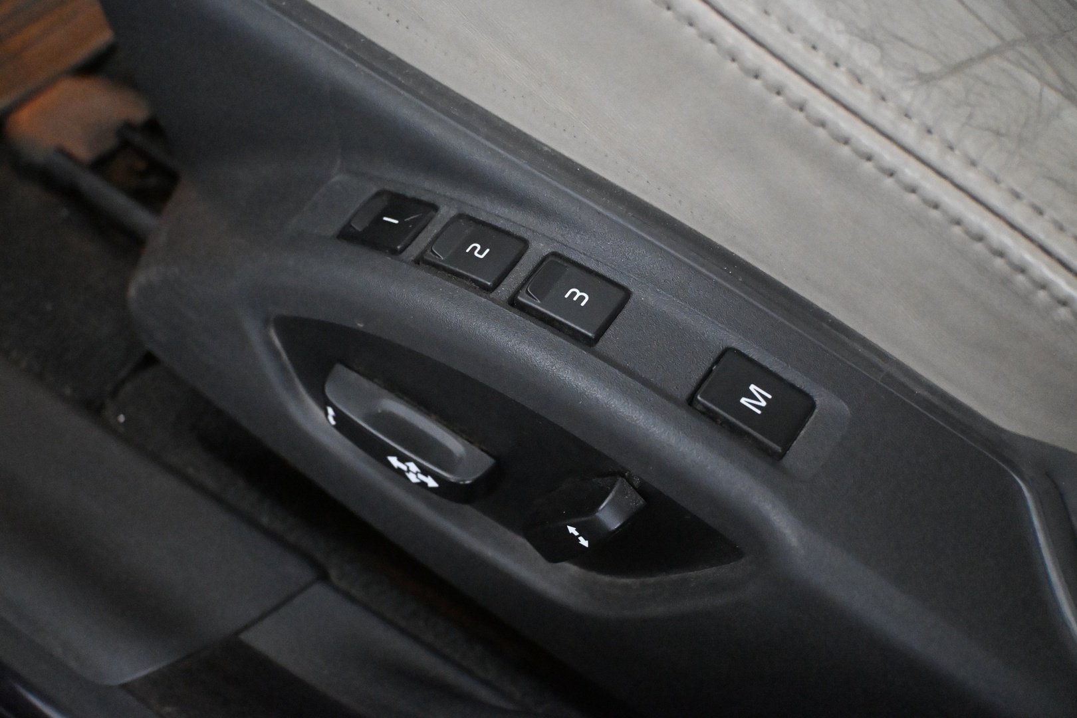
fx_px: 1256
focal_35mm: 42
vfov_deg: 31.9
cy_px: 359
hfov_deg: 46.4
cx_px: 538
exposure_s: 1/60
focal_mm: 28
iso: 12800
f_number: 4.5
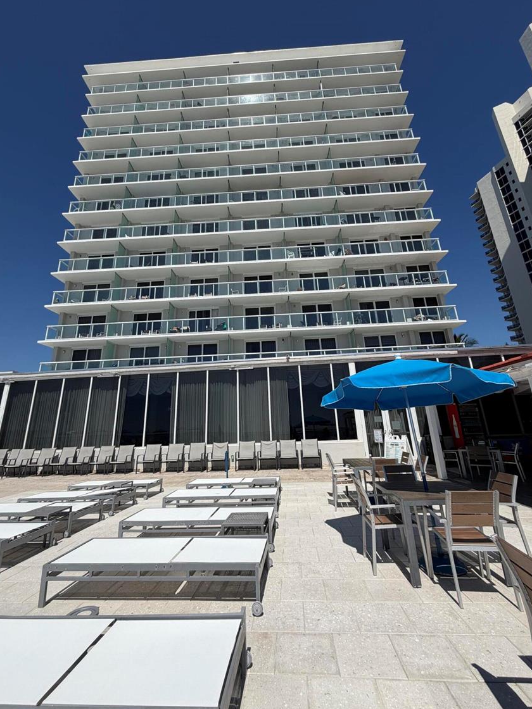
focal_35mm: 15
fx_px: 307
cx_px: 262
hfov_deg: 81.7
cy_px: 335
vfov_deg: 98.1
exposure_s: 1/2024
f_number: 2.2
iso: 20
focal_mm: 2.22
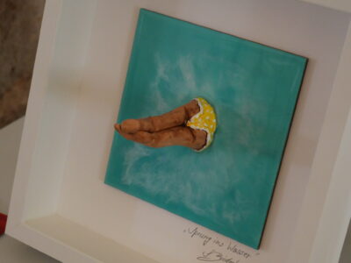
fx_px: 852
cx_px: 176
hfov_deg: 23.3
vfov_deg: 17.6
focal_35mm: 84
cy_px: 132
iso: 3200
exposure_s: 1/80
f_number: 5.5
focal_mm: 42
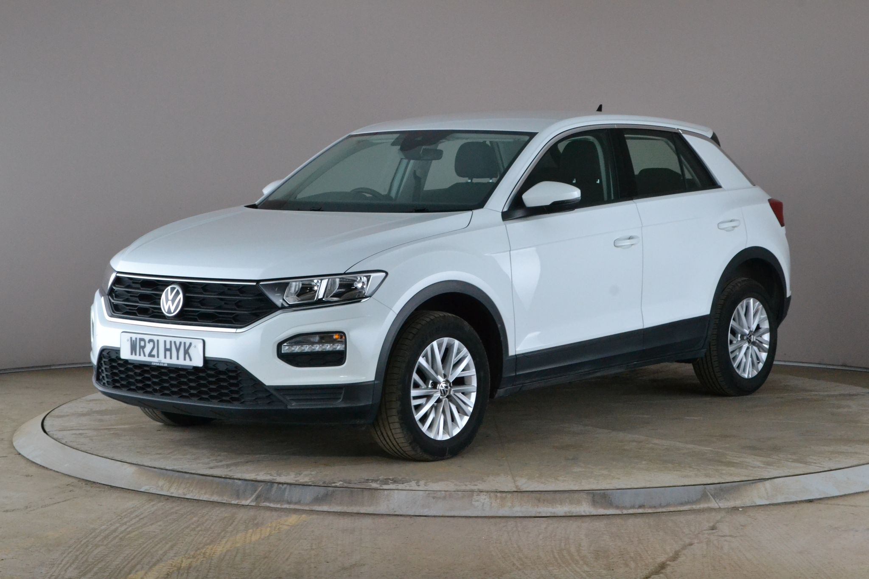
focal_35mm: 69
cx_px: 434
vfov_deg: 19.7
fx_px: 1665
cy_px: 290
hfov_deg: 29.2
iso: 2500
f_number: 11
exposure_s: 1/50
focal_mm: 46
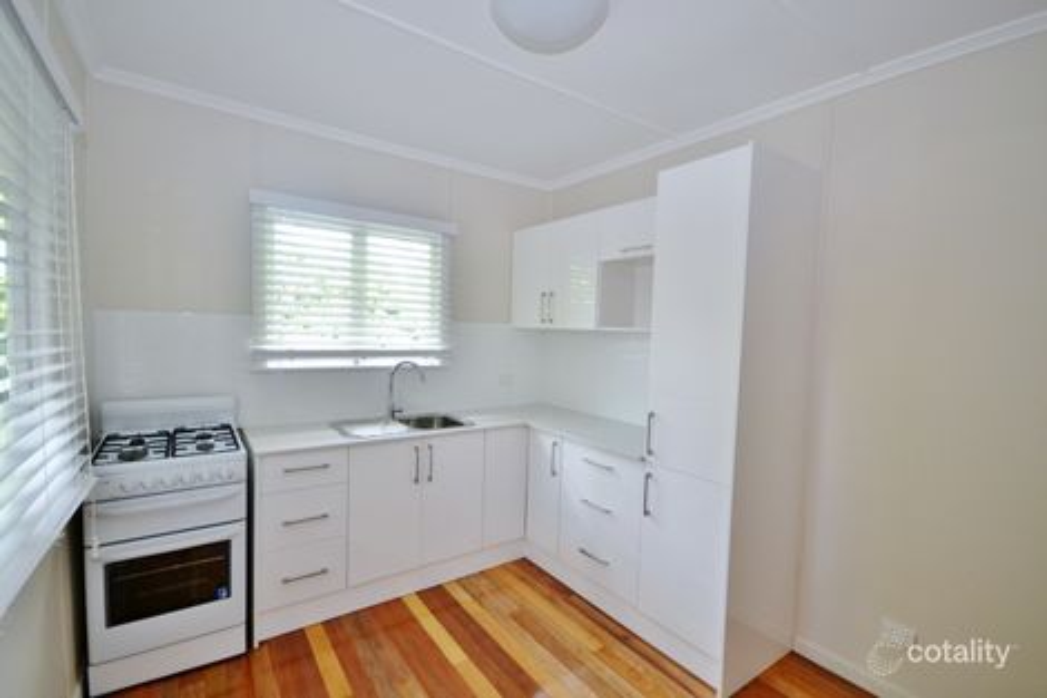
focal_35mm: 15
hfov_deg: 100.4
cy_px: 349
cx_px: 524
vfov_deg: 77.3
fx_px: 436
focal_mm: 10
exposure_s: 1/60
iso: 450
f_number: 4
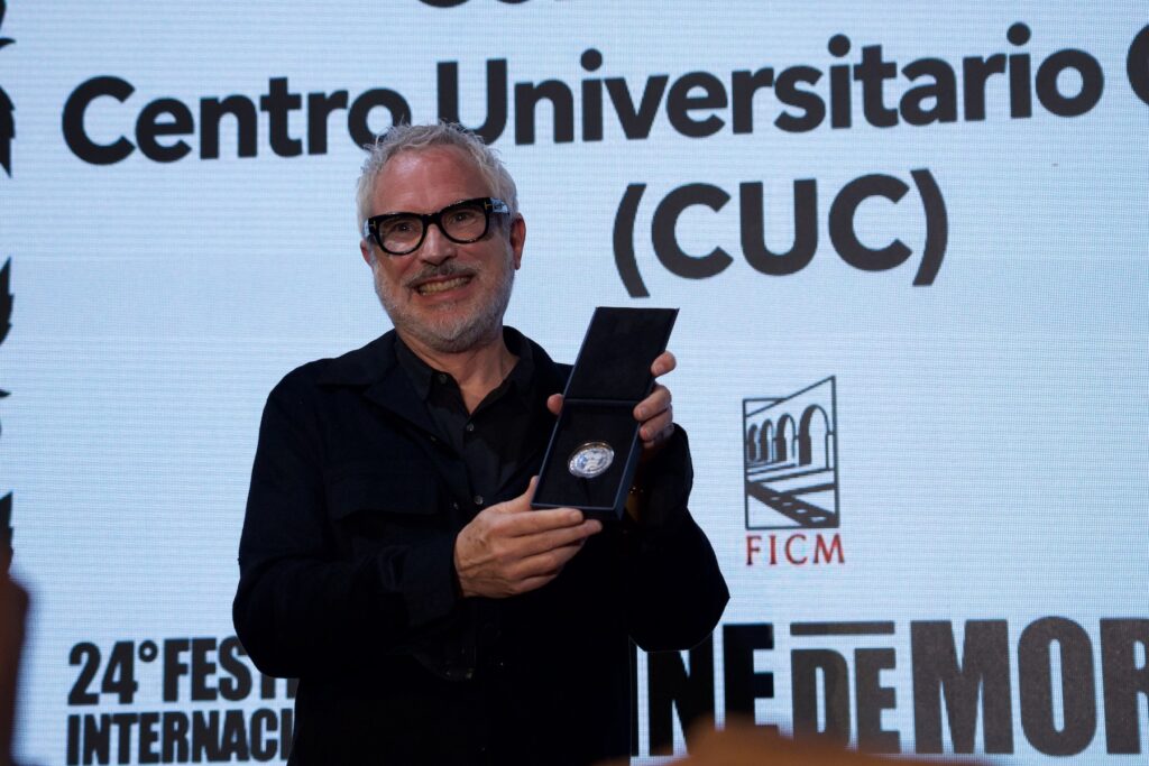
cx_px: 574
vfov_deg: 15.5
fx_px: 2825
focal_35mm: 88
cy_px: 383
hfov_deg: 23.0
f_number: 4
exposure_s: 1/400
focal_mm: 59
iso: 2500
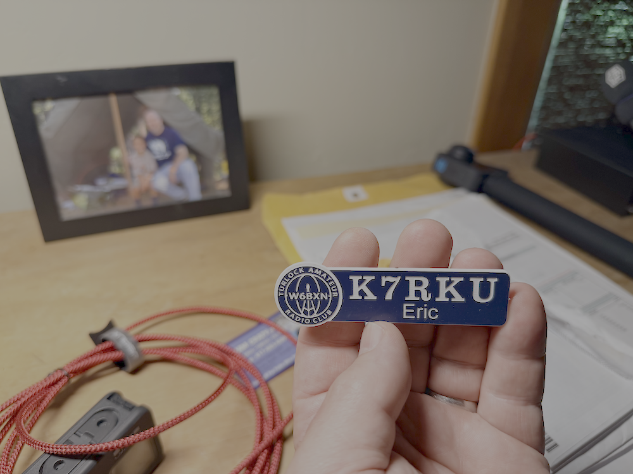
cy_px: 237
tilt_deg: -33.6
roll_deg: -2.1
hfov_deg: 71.6
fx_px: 439
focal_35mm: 24
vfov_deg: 56.8
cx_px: 316
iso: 100
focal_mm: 6.76
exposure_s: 1/60
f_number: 1.78
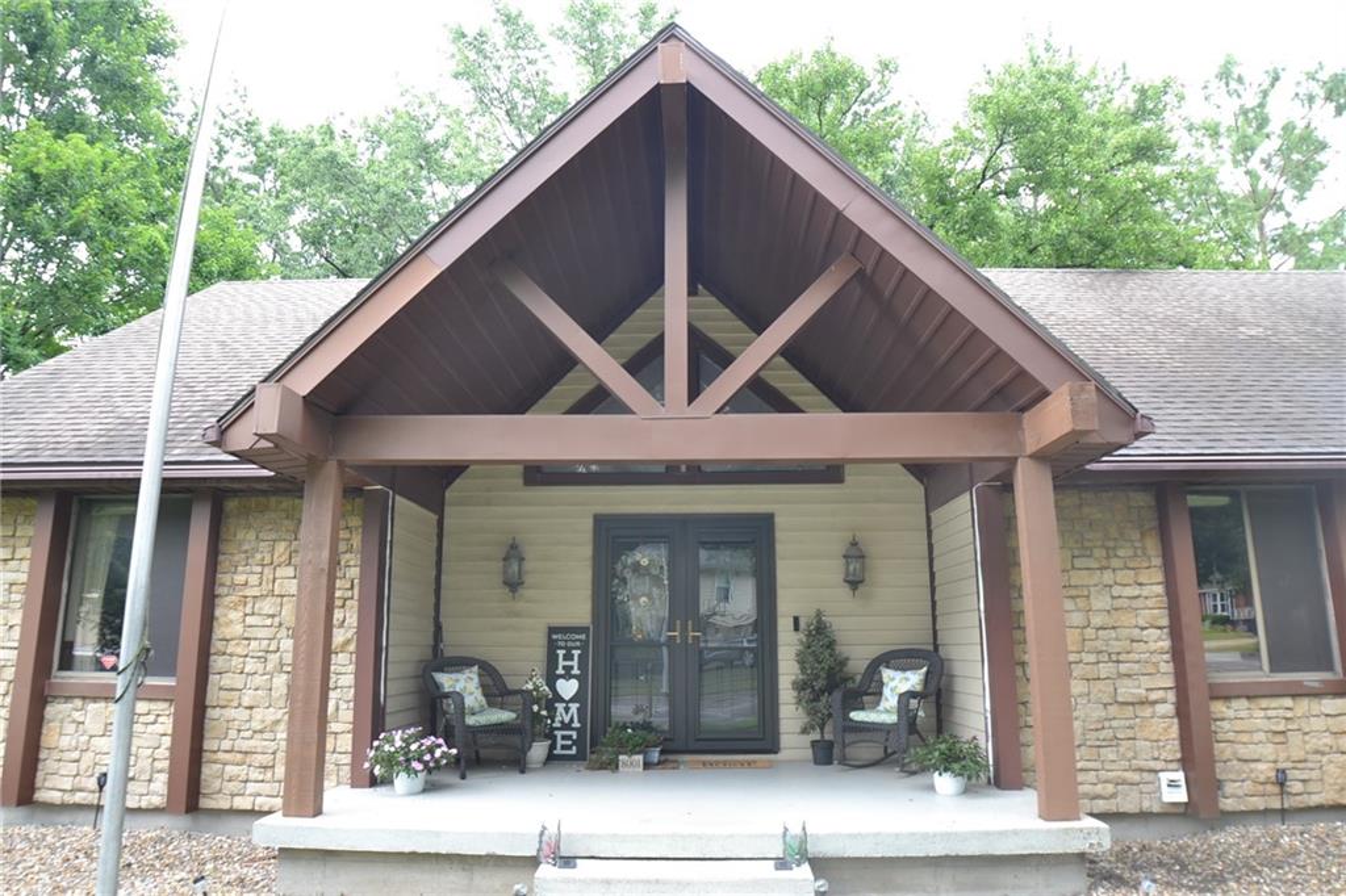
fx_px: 785
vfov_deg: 59.5
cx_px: 673
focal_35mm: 21
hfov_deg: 81.2
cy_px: 448
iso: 125
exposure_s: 1/30
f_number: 4
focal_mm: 14
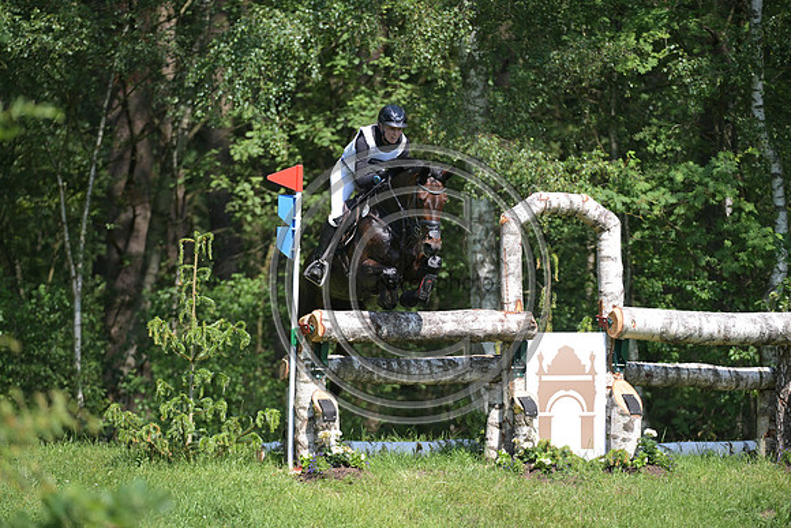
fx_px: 6373
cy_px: 264
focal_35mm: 290
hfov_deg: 7.1
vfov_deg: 4.7
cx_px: 396
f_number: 5
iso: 450
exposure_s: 1/1250
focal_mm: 290
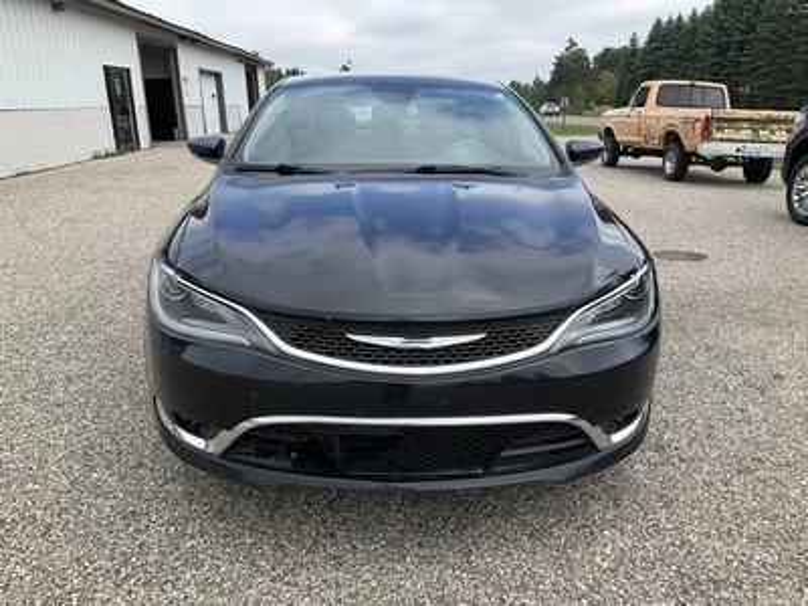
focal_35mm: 29
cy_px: 303
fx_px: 677
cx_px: 404
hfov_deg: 61.7
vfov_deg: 48.2
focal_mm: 3
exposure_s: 1/944
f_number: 1.8
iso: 25
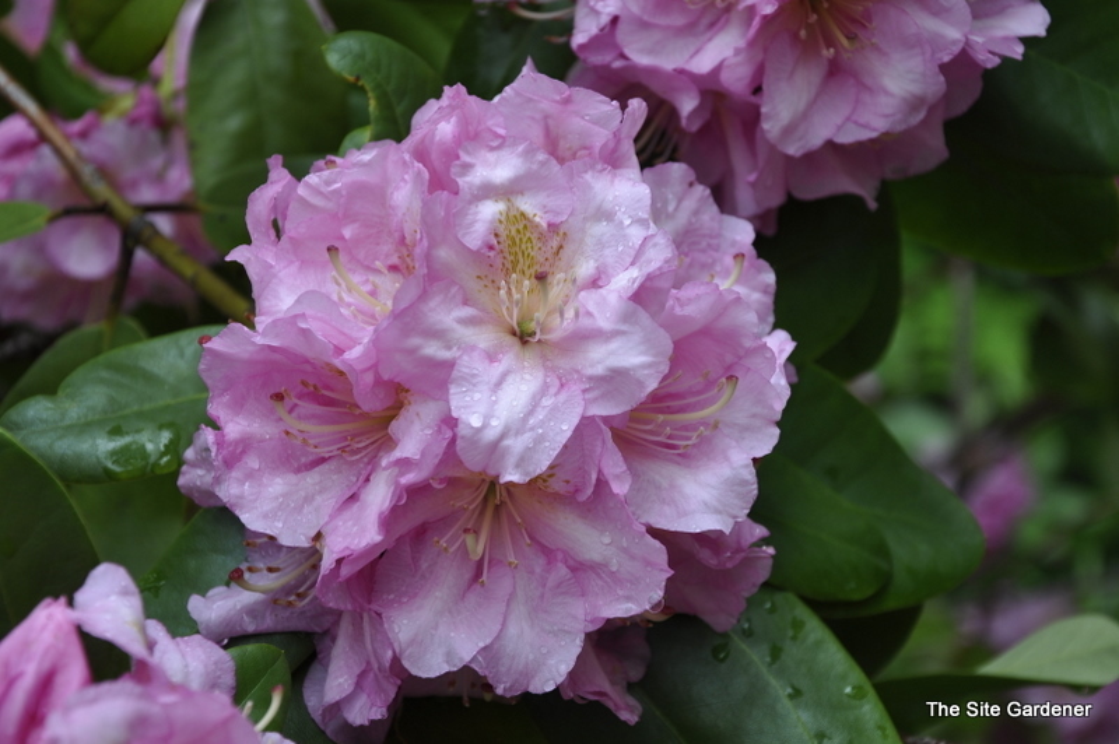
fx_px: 2888
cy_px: 372
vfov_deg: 14.7
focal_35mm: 93
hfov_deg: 21.9
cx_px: 560
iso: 200
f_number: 5.6
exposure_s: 1/125
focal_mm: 62
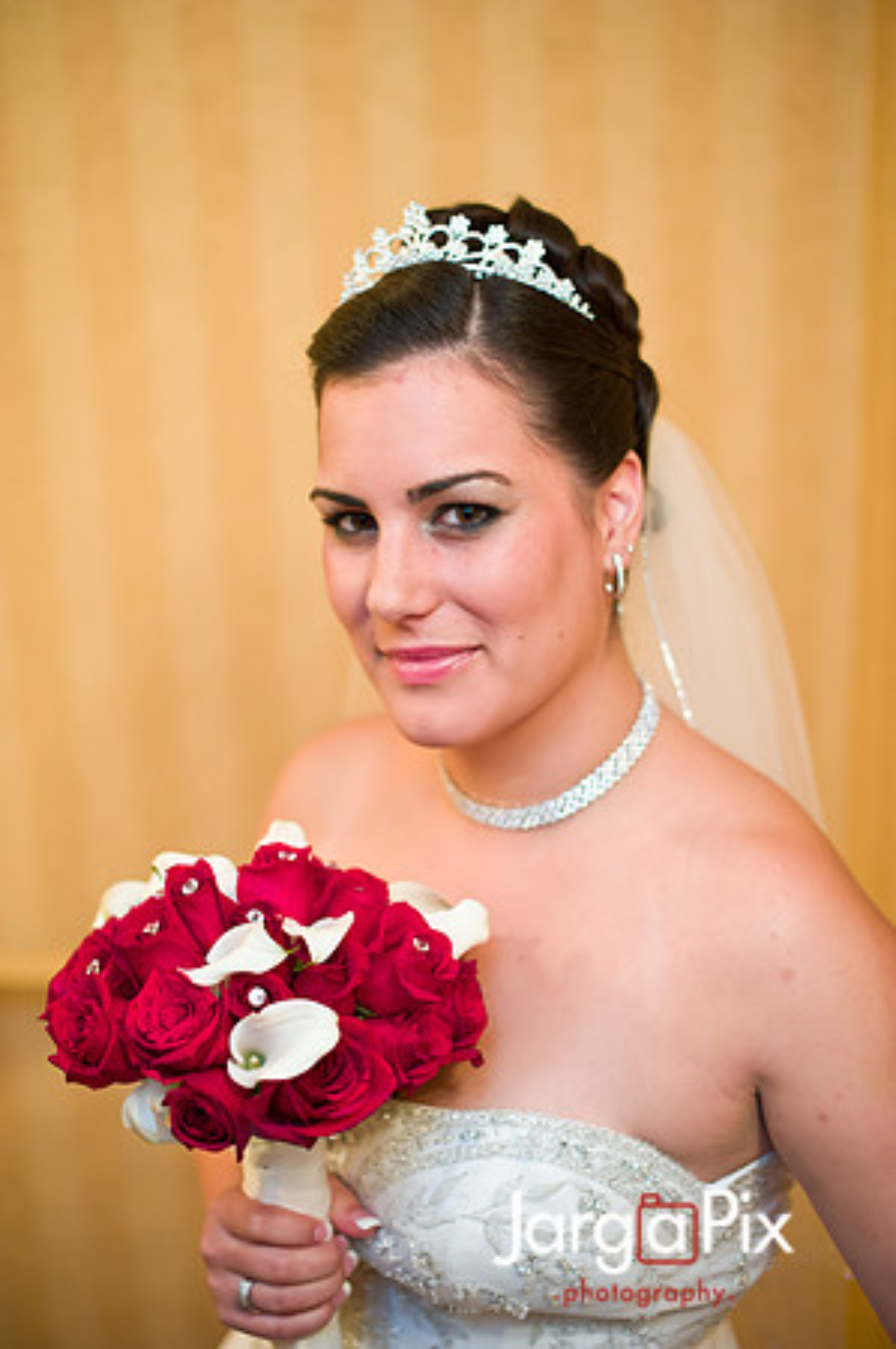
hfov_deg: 26.9
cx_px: 448
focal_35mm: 50
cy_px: 674
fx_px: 1871
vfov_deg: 39.6
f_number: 2
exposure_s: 1/200
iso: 1600
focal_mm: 50
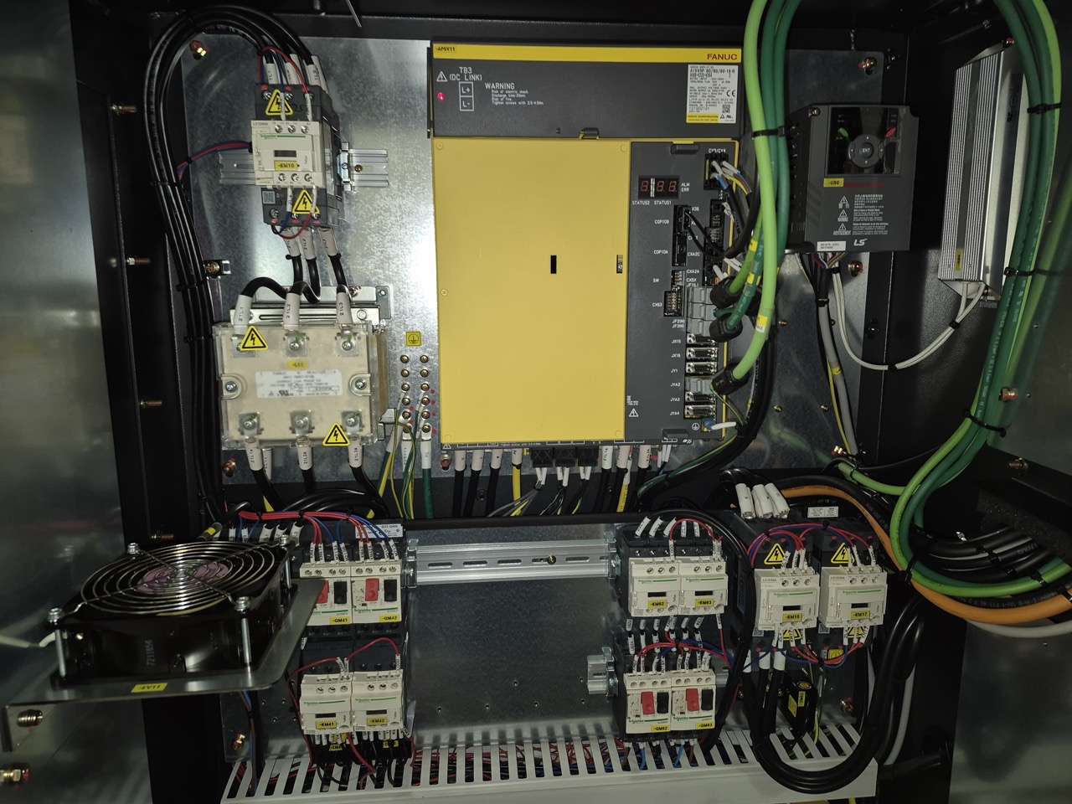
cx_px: 536
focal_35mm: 23
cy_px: 402
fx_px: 712
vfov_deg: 58.9
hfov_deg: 73.9
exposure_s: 1/11
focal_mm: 5.4
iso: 125
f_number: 1.8
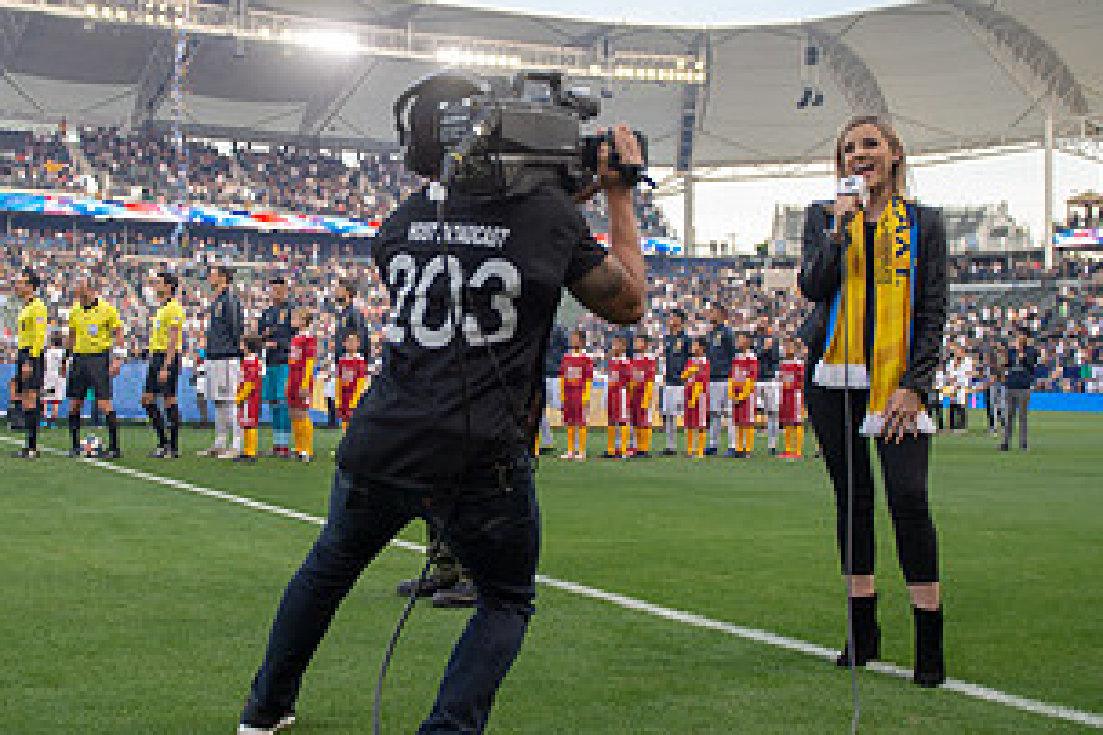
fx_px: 1409
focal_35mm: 46
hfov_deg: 42.4
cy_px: 304
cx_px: 411
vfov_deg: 29.2
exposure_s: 1/1000
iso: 400
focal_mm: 24
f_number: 2.8
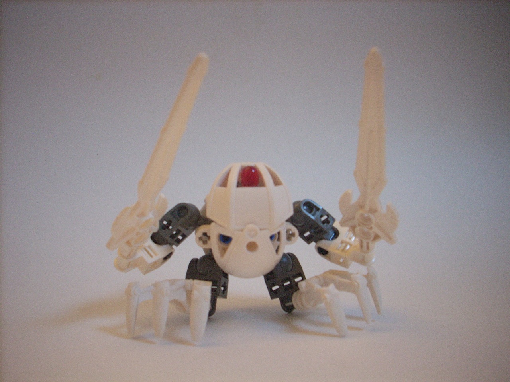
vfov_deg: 38.7
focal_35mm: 37
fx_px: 545
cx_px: 255
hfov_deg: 50.1
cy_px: 191
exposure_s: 1/5.2
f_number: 2.8
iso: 200
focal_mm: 6.2
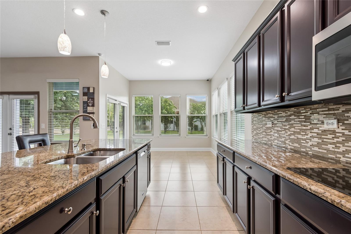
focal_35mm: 15
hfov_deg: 100.4
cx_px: 176
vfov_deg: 77.3
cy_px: 117
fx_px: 146
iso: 100
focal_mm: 10
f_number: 7.1
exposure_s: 1/13
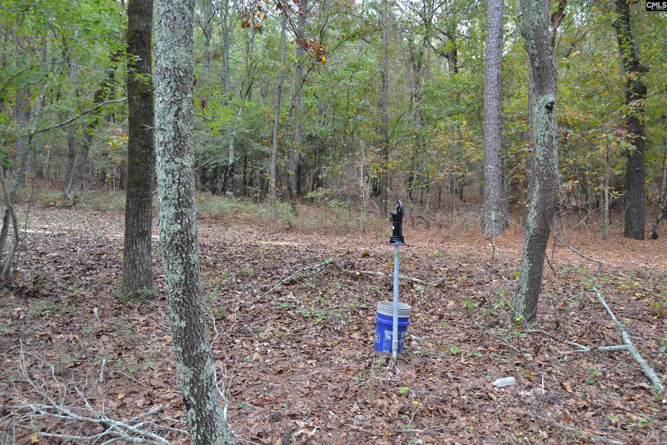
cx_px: 334
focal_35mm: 33
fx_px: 611
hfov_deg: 57.2
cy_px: 222
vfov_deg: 40.0
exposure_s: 1/80
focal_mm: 22
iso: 400
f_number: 4.5
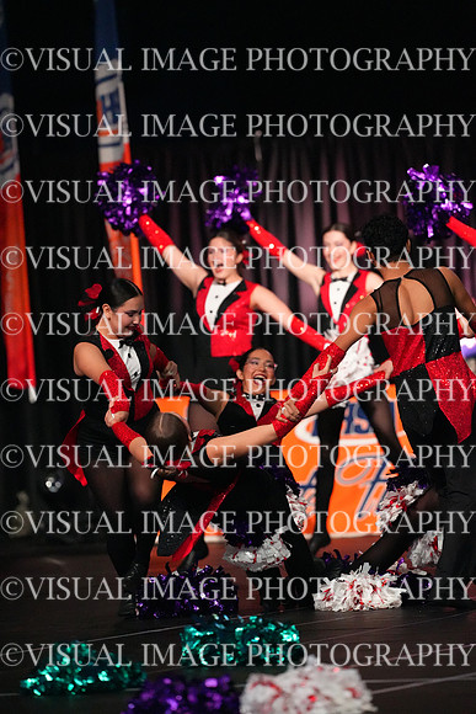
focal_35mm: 300
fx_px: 5946
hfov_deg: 4.6
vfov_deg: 6.9
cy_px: 357
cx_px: 238
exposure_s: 1/1250
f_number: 3.5
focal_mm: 300
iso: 16000
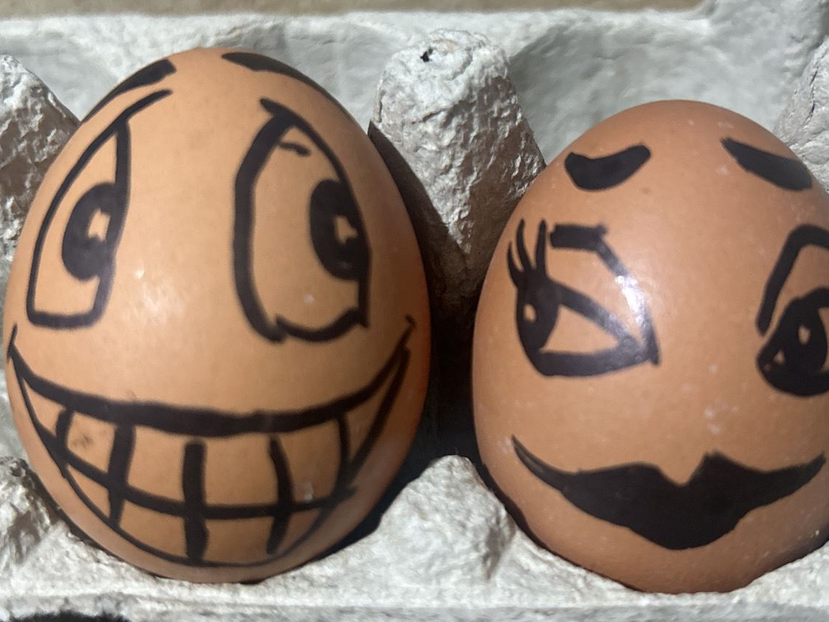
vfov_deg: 31.5
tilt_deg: -51.6
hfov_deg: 41.2
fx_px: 1102
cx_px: 466
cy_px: 287
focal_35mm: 46
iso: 250
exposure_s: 1/50
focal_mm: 5.7
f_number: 1.5
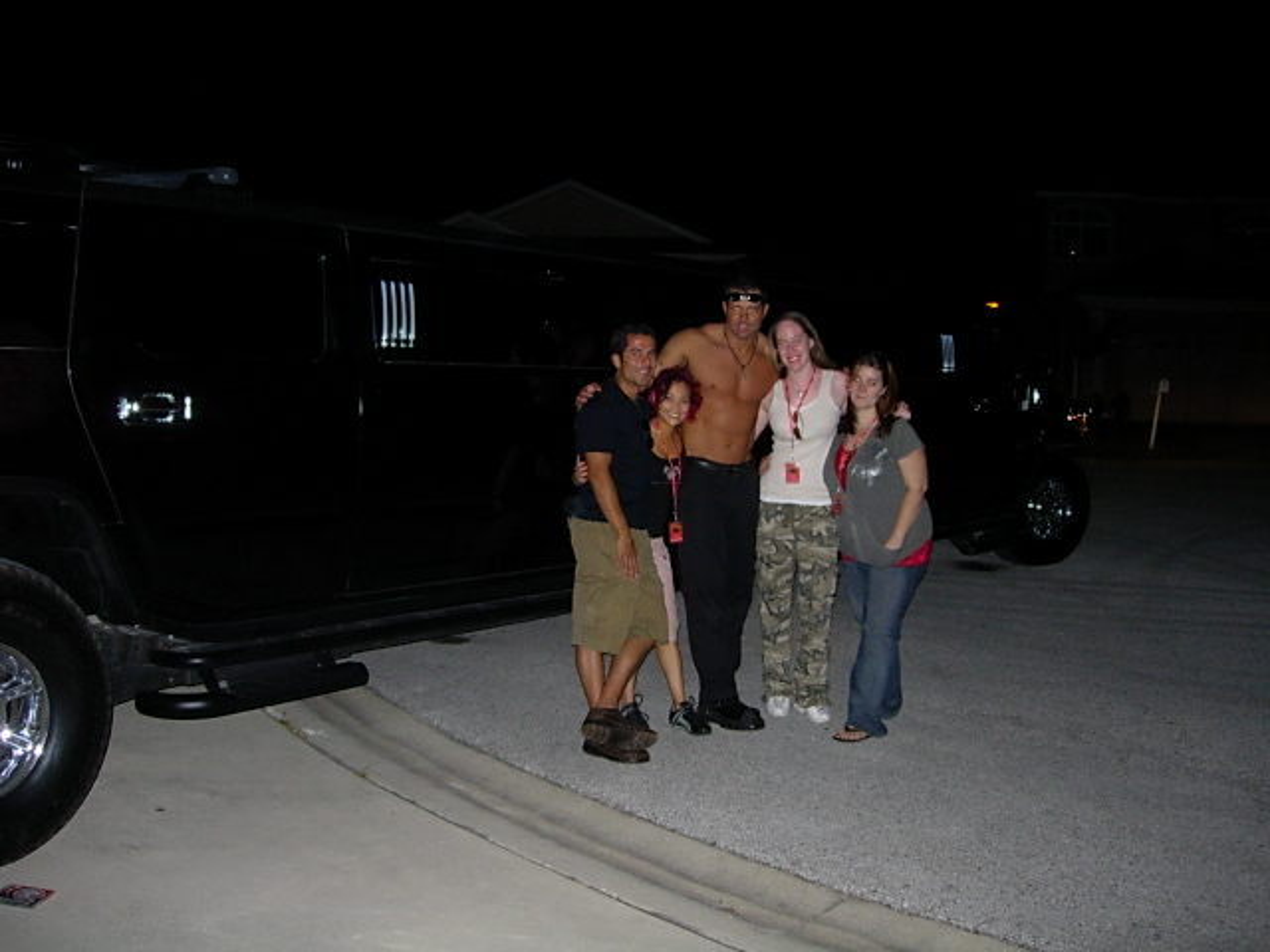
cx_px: 635
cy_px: 476
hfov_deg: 49.0
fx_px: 1394
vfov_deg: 37.7
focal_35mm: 38
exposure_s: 1/161
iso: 200
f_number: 2.8
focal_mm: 7.8
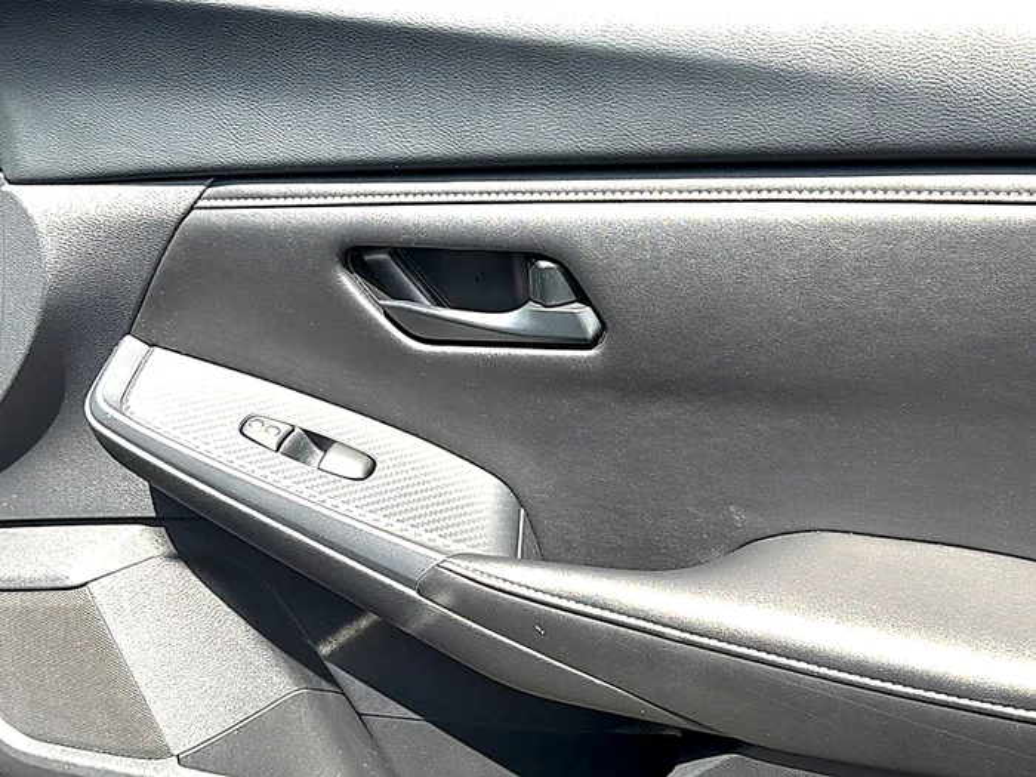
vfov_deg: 42.9
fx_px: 988
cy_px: 388
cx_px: 518
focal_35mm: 33
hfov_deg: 55.4
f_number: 1.78
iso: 80
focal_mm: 6.76
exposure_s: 1/813
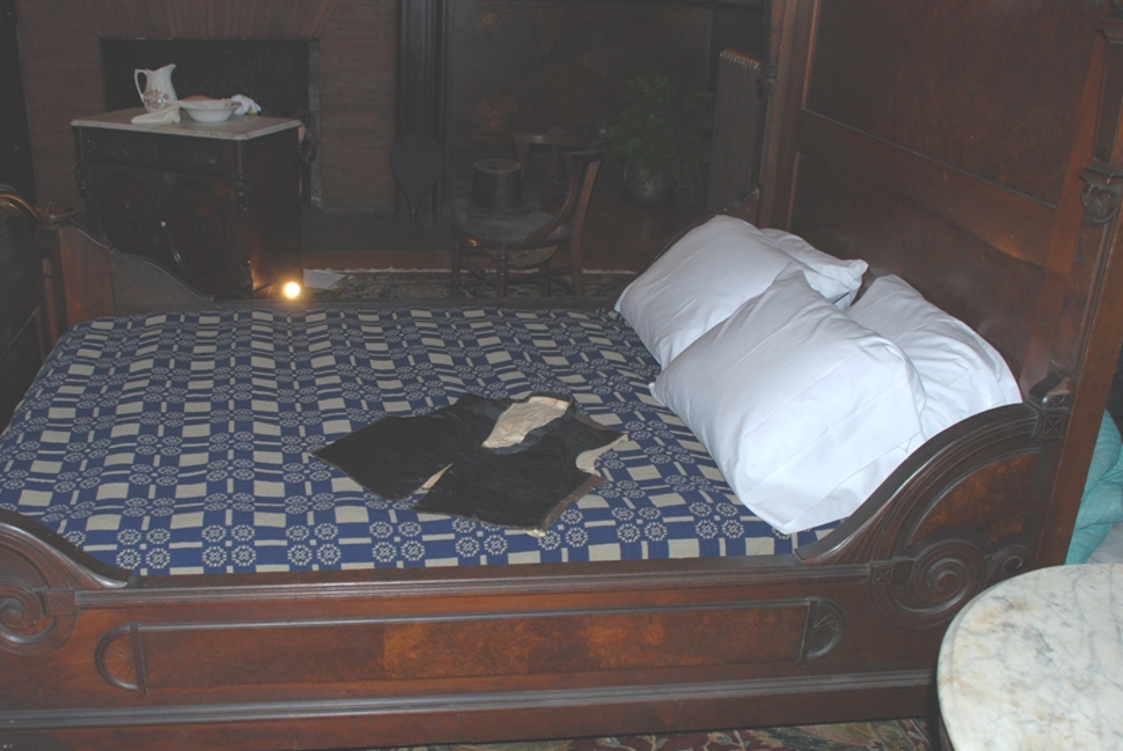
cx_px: 446
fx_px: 1155
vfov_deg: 35.8
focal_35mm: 37
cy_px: 461
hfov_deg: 51.5
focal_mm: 20
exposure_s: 1/60
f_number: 3.8
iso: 200
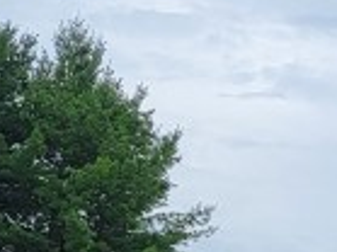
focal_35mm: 177
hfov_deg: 9.5
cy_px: 582
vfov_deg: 7.8
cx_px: 892
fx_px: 1722
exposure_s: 1/526
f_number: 1.8
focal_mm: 6.7
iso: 16
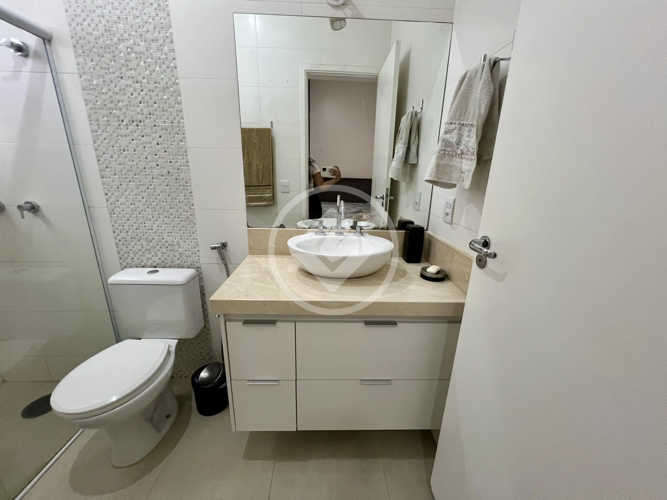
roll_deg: -0.8
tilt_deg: -16.2
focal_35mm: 13
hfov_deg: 106.2
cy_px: 250
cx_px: 334
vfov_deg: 89.9
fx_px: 250
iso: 320
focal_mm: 1.57
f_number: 1.8
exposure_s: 1/60
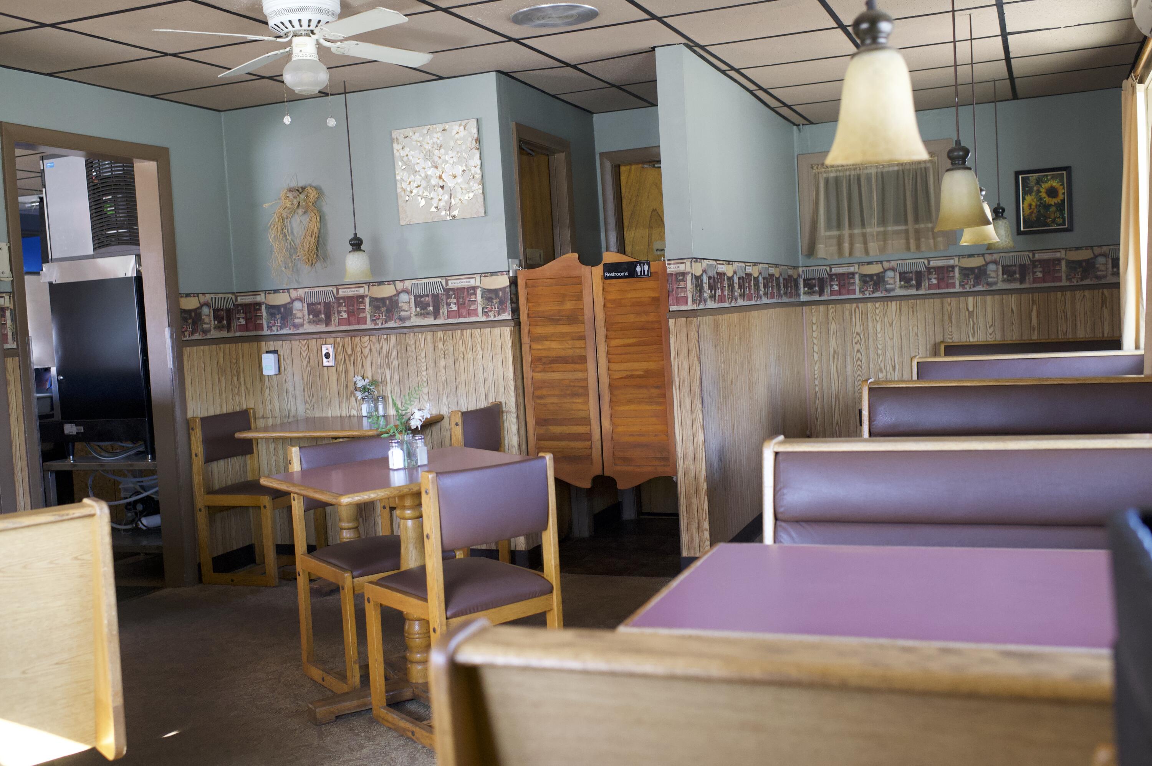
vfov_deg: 37.8
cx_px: 576
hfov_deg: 54.5
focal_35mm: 35
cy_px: 383
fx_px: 1119
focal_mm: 35
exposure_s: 1/400
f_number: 3.5
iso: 5000
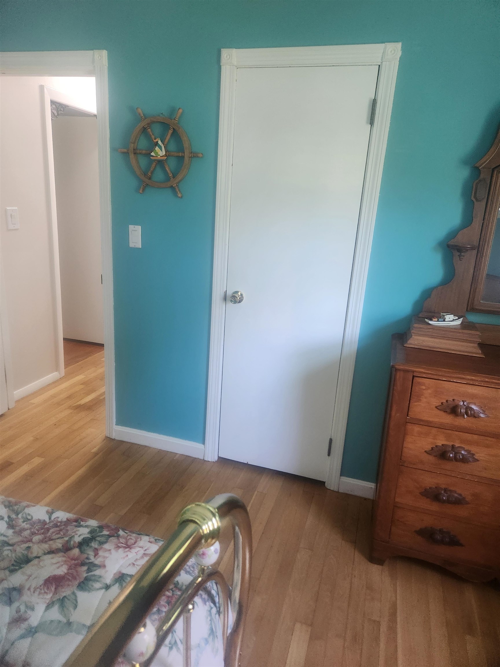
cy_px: 334
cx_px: 250
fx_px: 443
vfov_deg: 73.9
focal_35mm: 23
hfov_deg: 58.9
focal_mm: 5.4
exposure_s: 1/120
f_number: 1.8
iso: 500
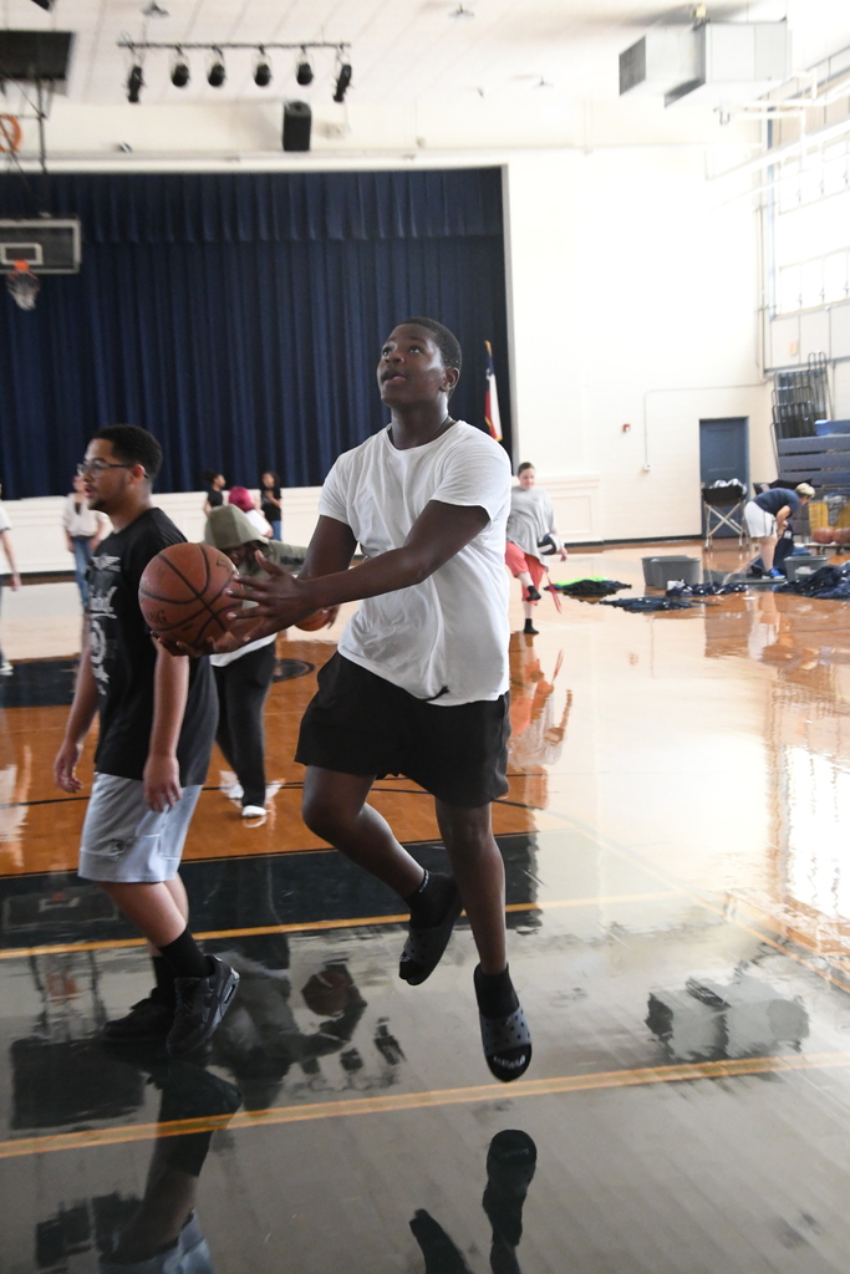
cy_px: 637
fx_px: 2549
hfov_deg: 18.9
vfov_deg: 28.1
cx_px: 425
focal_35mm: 72
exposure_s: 1/320
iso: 8000
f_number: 5.6
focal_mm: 48
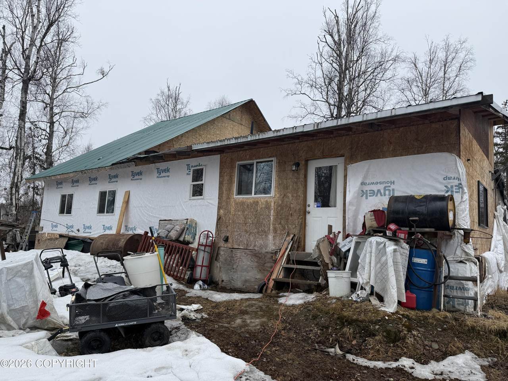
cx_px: 254
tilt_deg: +7.9
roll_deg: -2.8
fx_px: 352
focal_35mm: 24
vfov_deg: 56.8
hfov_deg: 71.6
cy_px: 190
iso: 80
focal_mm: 6.76
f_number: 1.78
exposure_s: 1/2169
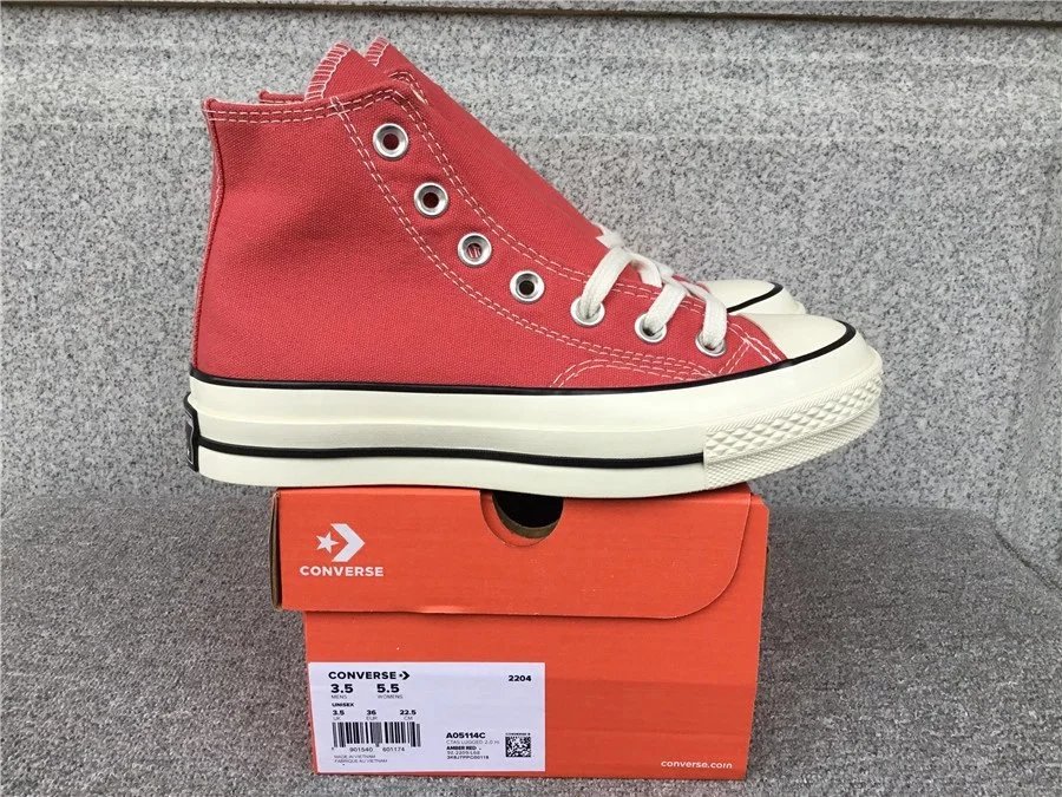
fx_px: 951
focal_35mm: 31
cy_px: 398
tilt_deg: -15.9
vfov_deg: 45.4
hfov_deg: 58.4
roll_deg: -0.5
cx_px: 531
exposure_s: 1/100
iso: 32
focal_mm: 3.3
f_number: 2.4
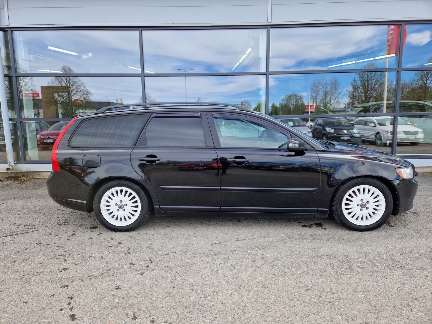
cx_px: 216
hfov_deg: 73.9
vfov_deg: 58.9
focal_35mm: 23
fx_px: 287
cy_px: 162
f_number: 1.8
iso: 50
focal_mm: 5.4
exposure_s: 1/366
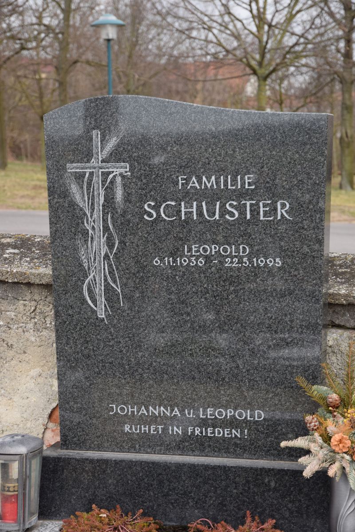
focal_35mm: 82
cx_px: 178
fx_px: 1220
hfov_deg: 16.6
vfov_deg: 24.6
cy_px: 266
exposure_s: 1/100
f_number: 5.3
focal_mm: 55
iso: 400
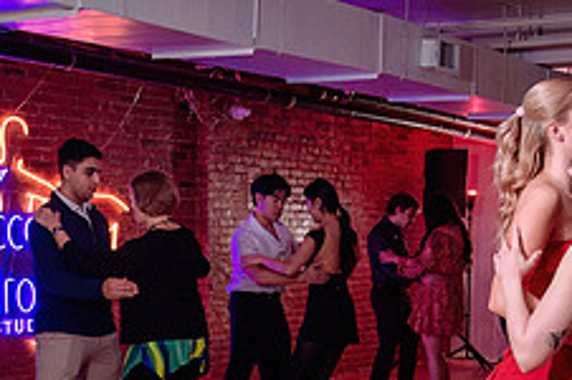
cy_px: 415
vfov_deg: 15.8
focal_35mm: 84
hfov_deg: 24.2
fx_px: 1333
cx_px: 339
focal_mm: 27
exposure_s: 1/80
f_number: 4
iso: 800
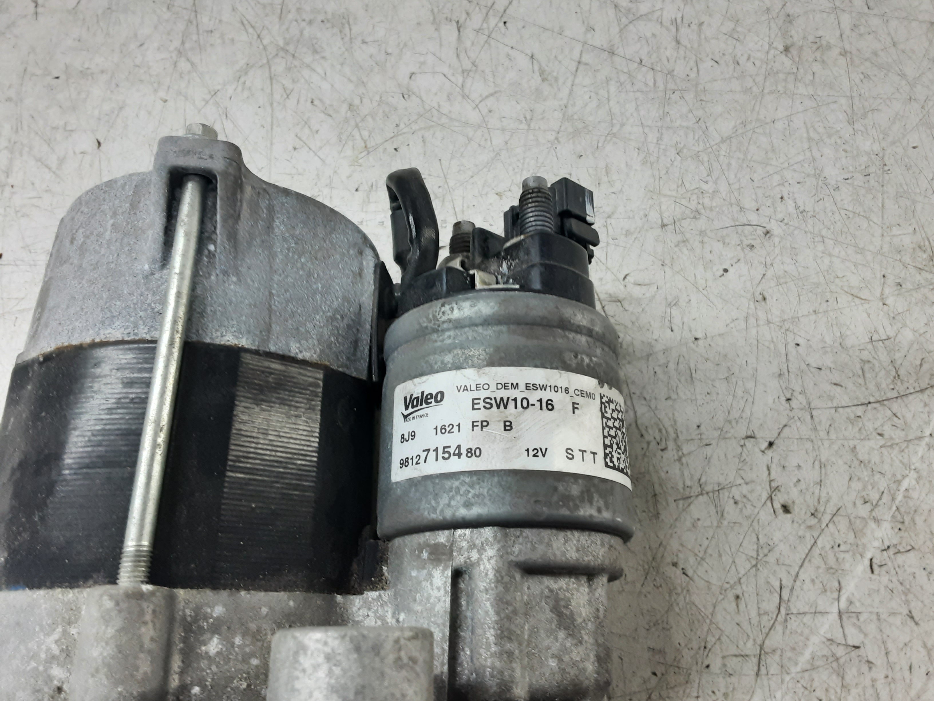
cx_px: 467
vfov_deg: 51.4
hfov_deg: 65.3
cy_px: 350
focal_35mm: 27
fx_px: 729
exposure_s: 1/50
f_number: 1.9
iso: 100
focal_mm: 2.91
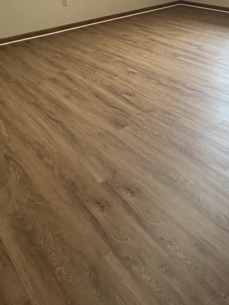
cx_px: 183
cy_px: 33
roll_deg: +1.8
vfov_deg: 44.7
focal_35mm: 38
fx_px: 335
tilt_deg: -15.0
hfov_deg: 36.5
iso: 400
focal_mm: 2.22
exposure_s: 1/120
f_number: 2.2
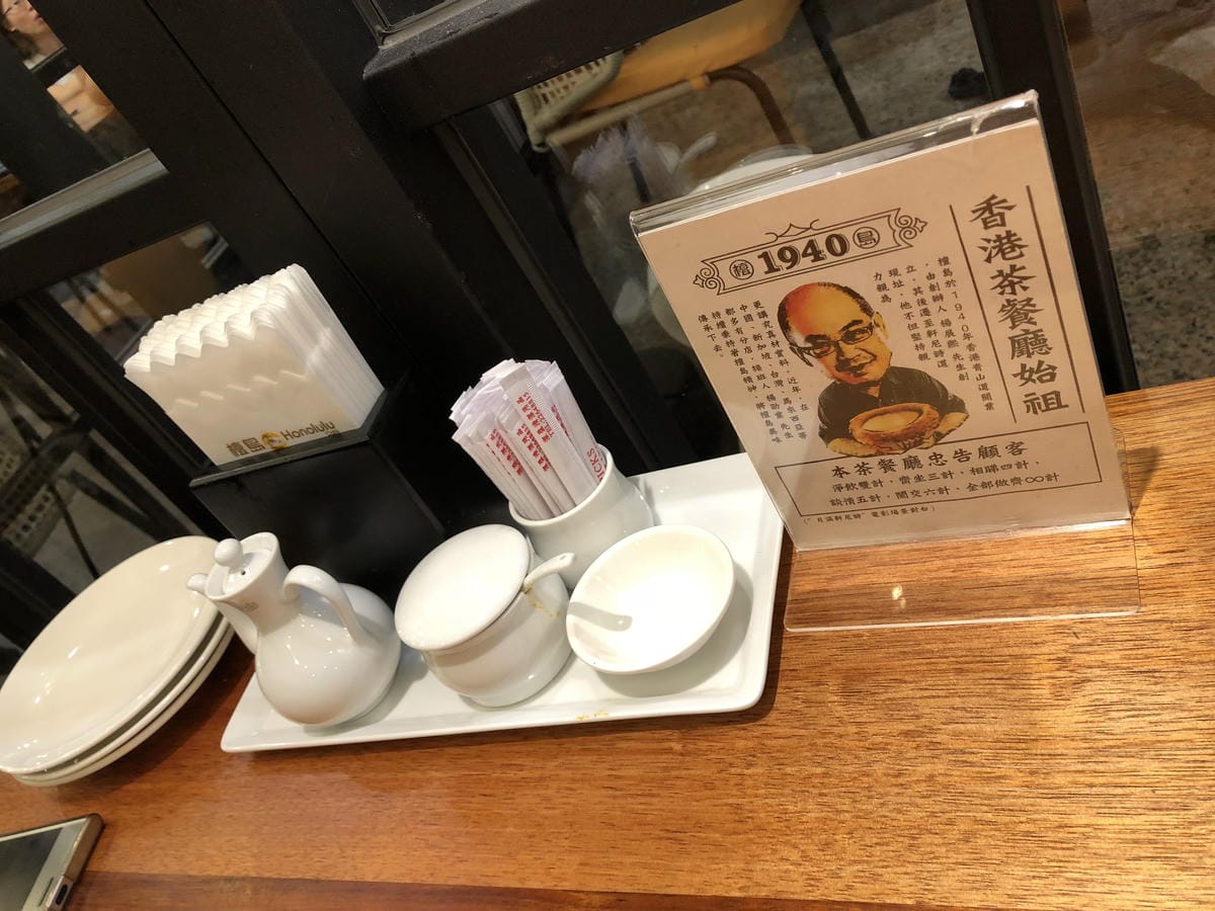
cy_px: 456
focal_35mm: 28
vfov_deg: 49.7
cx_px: 608
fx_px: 983
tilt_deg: -35.2
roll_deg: +33.4
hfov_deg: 63.4
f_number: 1.8
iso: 50
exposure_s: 1/15
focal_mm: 3.99
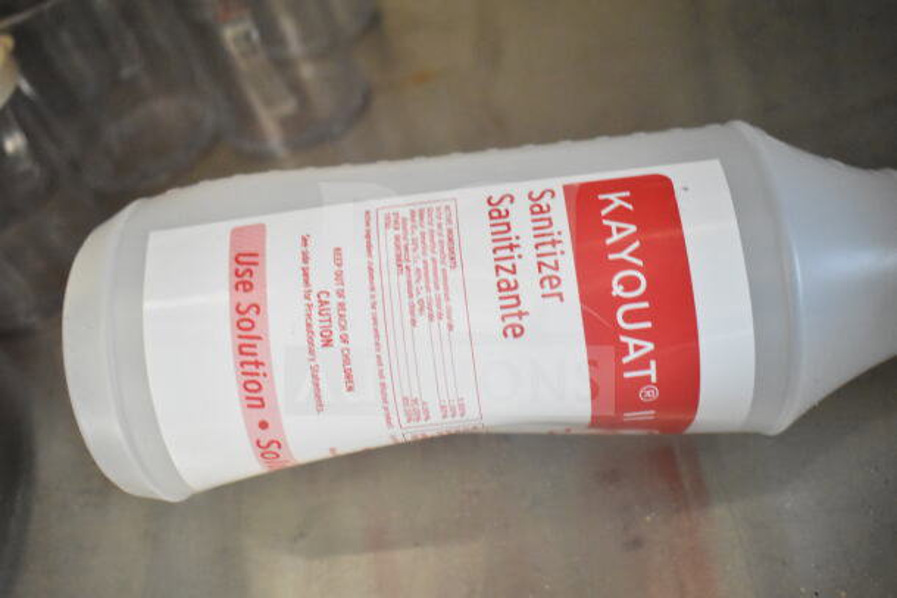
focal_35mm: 39
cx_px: 448
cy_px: 299
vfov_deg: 34.2
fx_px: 972
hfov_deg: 49.5
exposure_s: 1/40
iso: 7200
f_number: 4
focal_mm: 26
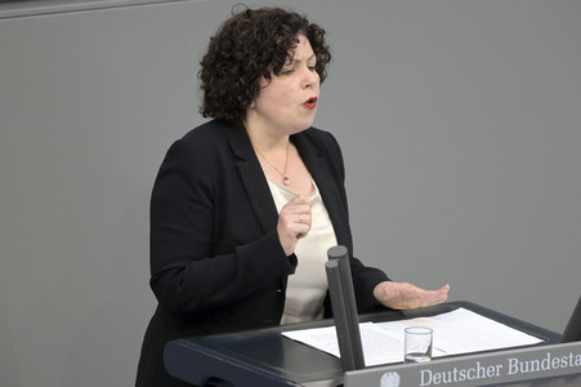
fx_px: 8063
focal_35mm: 500
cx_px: 290
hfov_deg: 4.1
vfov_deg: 2.7
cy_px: 194
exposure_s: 1/400
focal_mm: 500
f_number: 5.6
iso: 8000
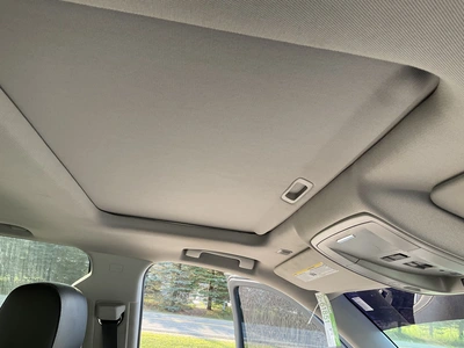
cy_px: 174
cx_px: 232
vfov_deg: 48.2
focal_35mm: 29
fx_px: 389
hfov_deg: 61.7
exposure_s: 1/122
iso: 40
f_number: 1.8
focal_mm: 3
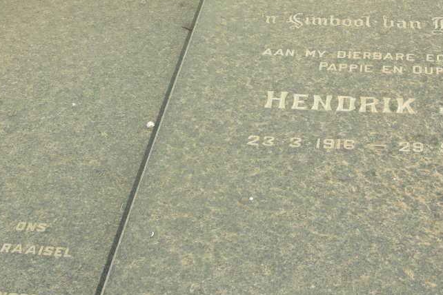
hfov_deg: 28.2
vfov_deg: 19.0
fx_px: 861
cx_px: 353
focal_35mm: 70
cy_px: 12
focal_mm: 7.5
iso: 64
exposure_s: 1/189
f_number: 4.8
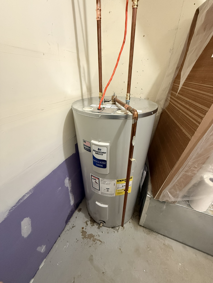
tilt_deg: -30.2
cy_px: 142
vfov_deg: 102.1
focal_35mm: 14
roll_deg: -1.0
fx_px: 115
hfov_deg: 85.7
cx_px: 106
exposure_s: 1/60
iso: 640
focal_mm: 2.22
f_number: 2.2
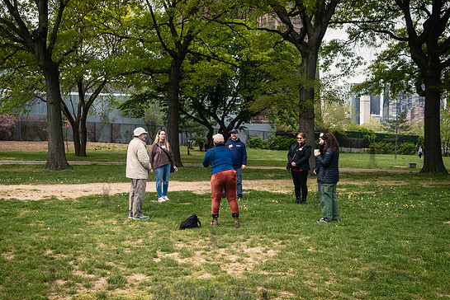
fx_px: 525
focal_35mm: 42
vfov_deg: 31.9
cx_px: 212
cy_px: 153
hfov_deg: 46.4
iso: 200
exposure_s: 1/500
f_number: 5
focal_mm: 35
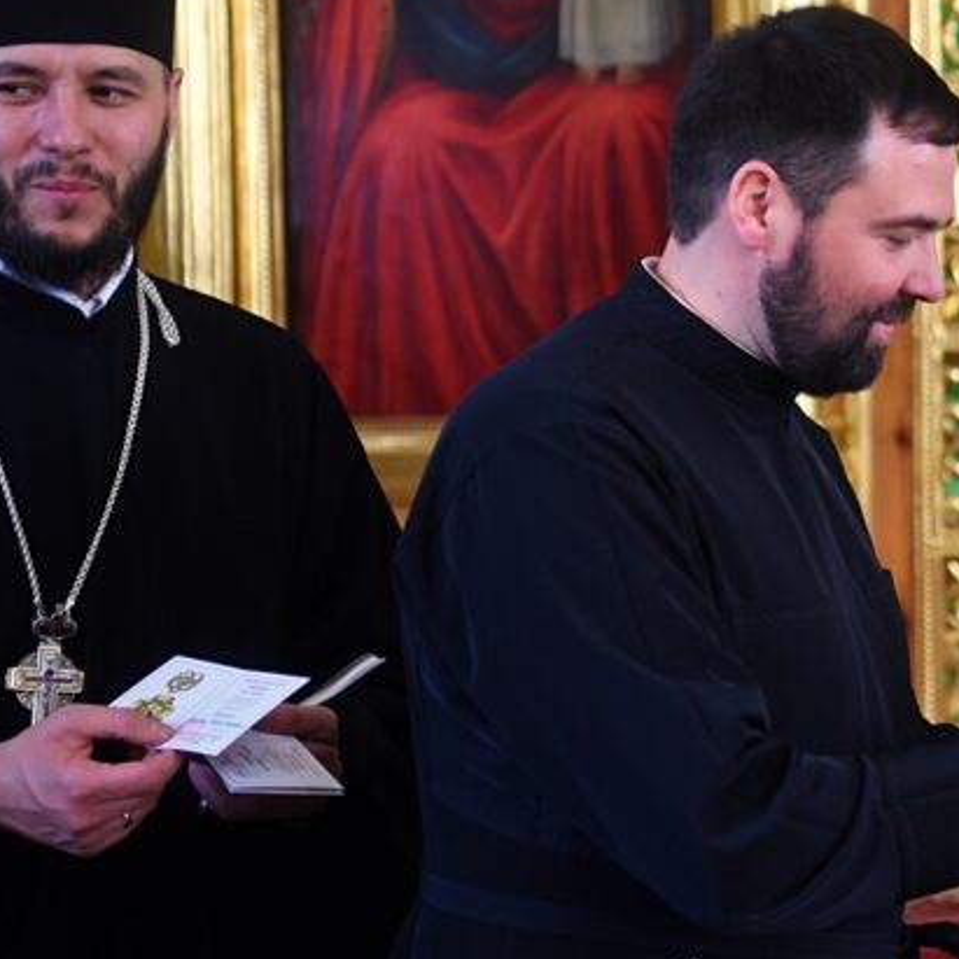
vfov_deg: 14.4
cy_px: 288
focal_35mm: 121
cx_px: 1134
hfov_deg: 14.0
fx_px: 3793
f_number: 2.8
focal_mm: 50
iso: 800
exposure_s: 1/100
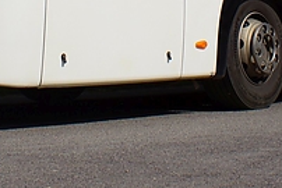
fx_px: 768
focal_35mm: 98
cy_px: -109
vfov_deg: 13.1
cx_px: 155
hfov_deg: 20.8
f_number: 13
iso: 100
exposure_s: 1/320
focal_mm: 20
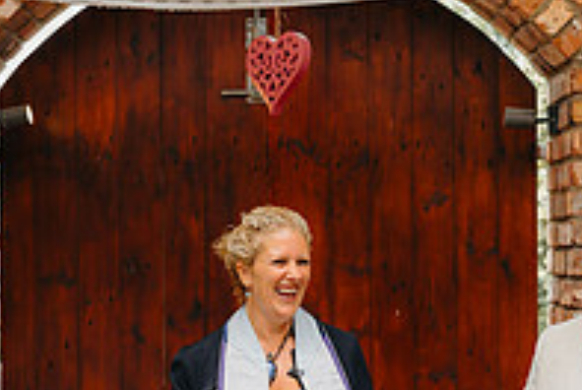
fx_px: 1668
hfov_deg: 19.8
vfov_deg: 13.2
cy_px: 353
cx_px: 298
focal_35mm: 103
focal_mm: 35
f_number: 2
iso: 100
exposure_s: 1/200
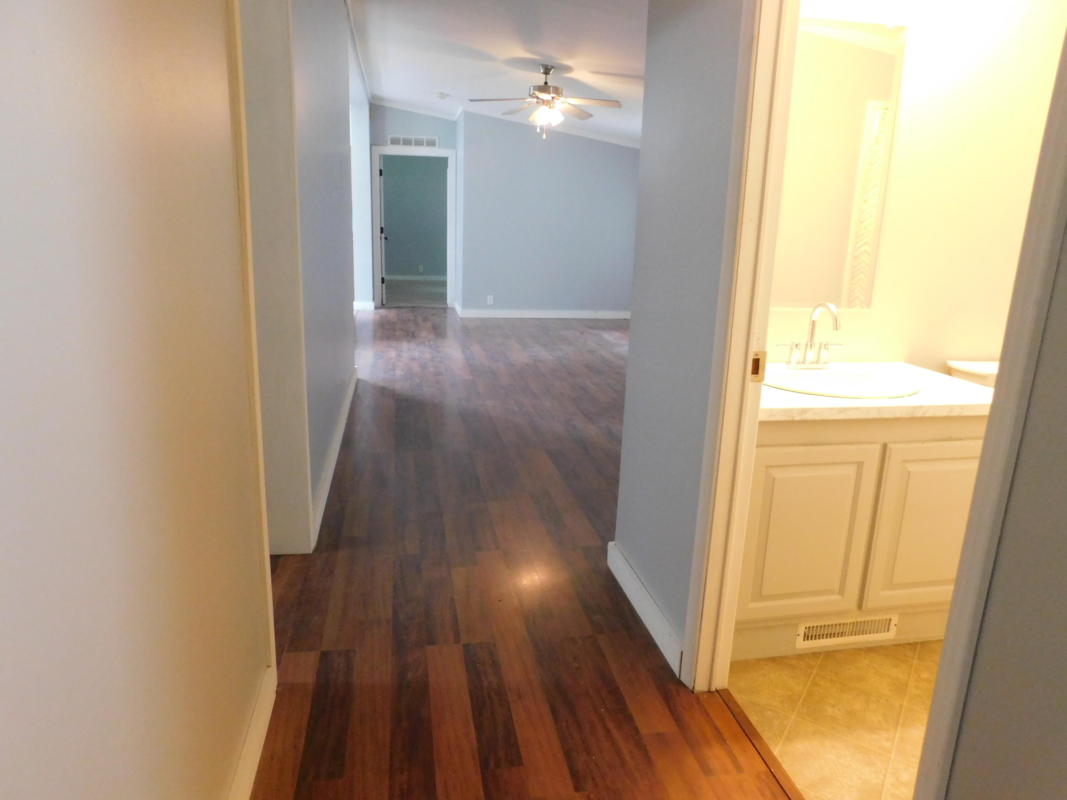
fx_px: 709
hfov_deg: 73.9
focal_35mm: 23
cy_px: 400
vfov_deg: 58.9
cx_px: 534
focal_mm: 4
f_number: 3
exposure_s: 1/30
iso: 640
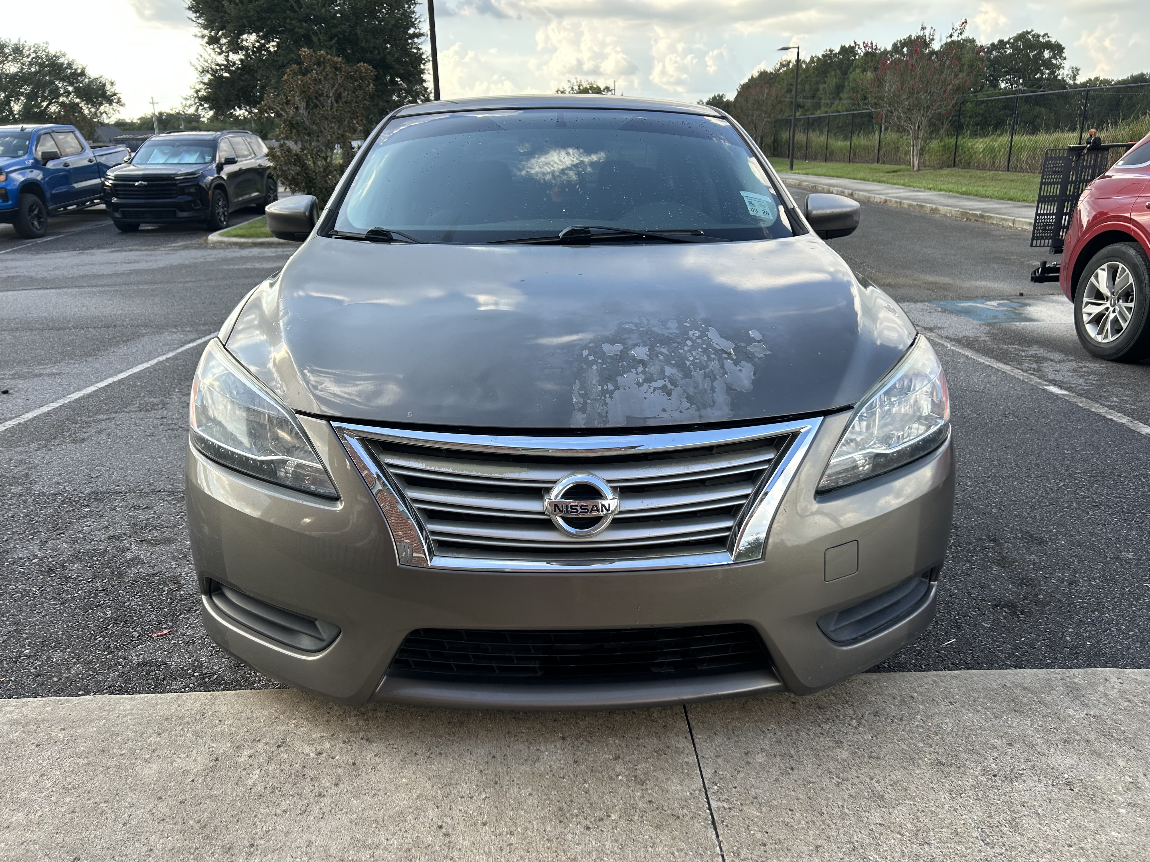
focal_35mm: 26
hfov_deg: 67.3
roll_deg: +1.5
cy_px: 431
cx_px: 575
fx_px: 864
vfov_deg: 53.1
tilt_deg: -19.0
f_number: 1.5
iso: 50
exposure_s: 1/650
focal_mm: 5.7
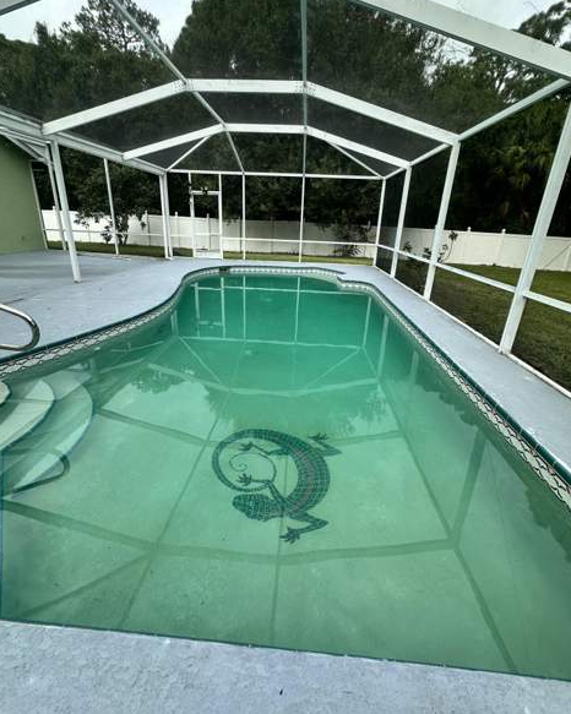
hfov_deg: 84.0
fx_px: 317
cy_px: 325
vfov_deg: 96.6
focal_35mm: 15
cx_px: 288
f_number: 2.2
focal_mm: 2.22
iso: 40
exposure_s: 1/615
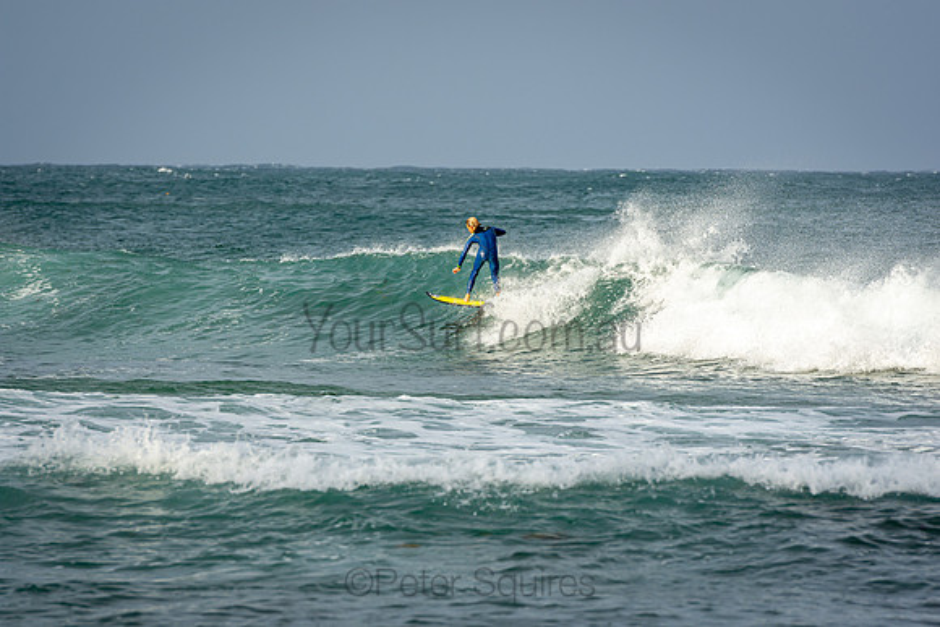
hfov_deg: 6.9
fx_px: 7835
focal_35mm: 300
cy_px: 314
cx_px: 470
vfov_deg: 4.6
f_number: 5.6
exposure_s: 1/1000
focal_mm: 200
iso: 200
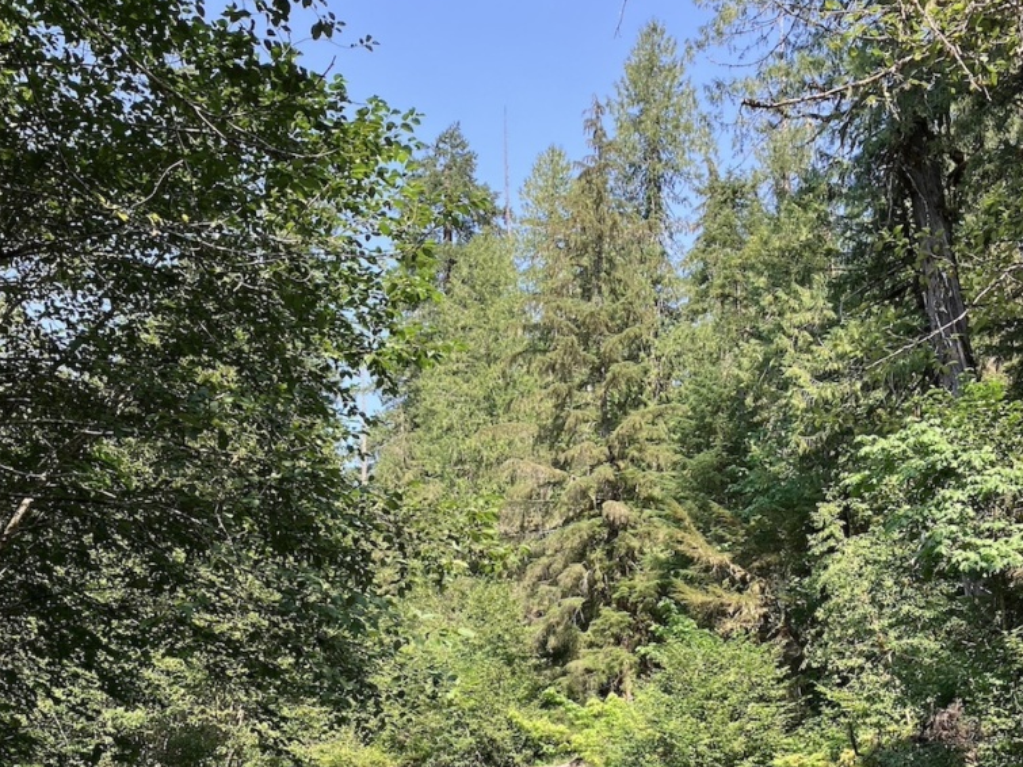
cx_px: 516
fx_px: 1123
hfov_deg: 49.0
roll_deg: +0.4
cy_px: 619
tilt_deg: +10.8
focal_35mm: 38
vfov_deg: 36.4
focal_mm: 3.99
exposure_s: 1/415
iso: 32
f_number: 1.8
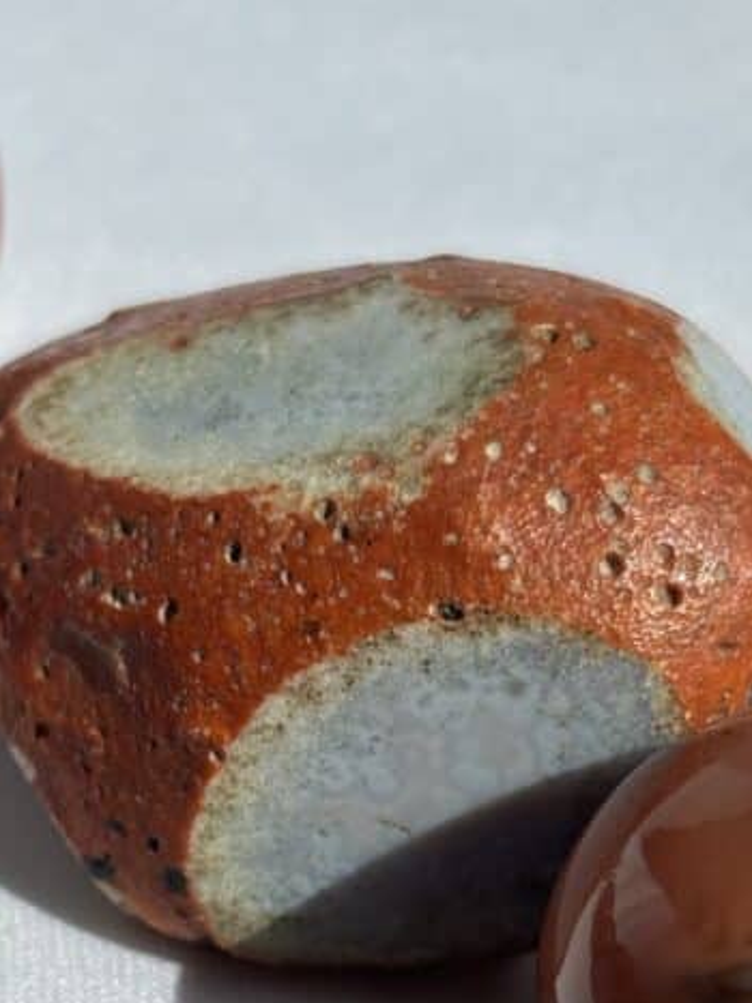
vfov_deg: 17.1
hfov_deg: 13.0
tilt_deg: -45.9
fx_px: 3304
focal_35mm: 114
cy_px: 855
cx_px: 342
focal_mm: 5.96
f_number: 1.6
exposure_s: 1/3021
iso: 32
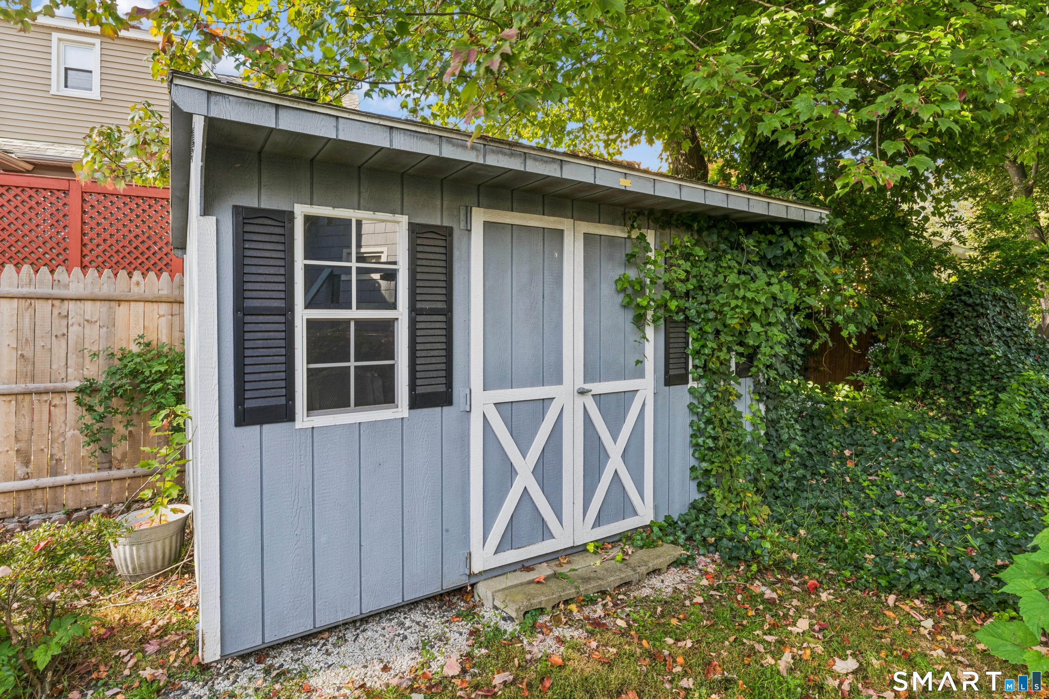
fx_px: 516
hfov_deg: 91.0
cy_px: 350
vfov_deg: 68.3
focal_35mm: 18
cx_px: 524
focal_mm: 17.7
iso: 100
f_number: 22
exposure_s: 1/2
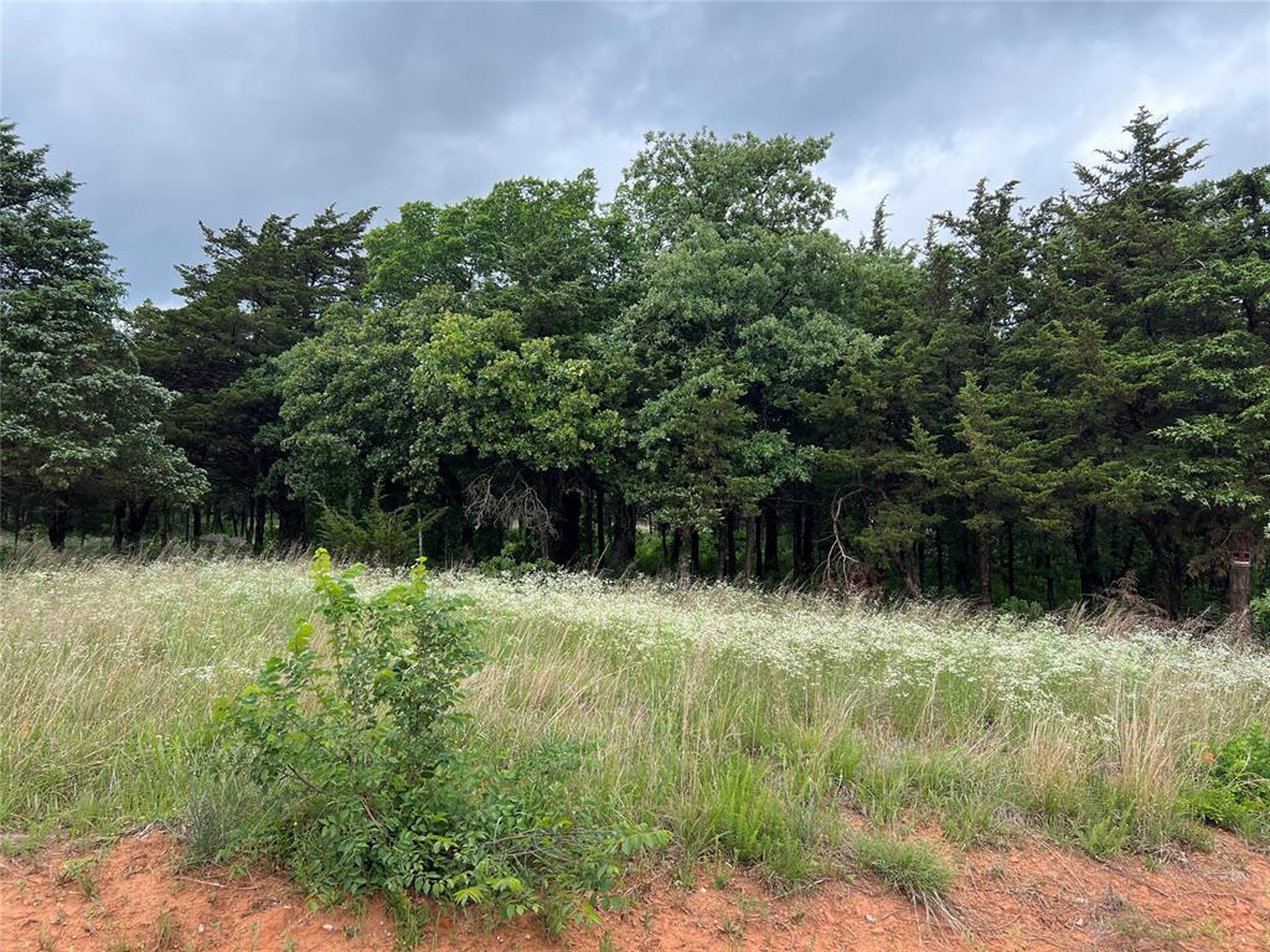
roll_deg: +0.6
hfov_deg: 67.3
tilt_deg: +5.2
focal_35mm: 26
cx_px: 635
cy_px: 476
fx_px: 954
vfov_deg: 53.1
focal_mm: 5.7
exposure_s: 1/1344
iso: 50
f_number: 1.5
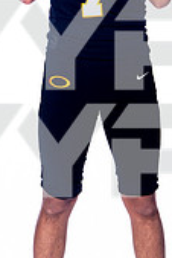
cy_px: 44
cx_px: 97
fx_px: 1709
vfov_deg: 8.6
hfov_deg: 5.8
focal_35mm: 239
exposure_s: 1/250
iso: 250
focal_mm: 90
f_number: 8
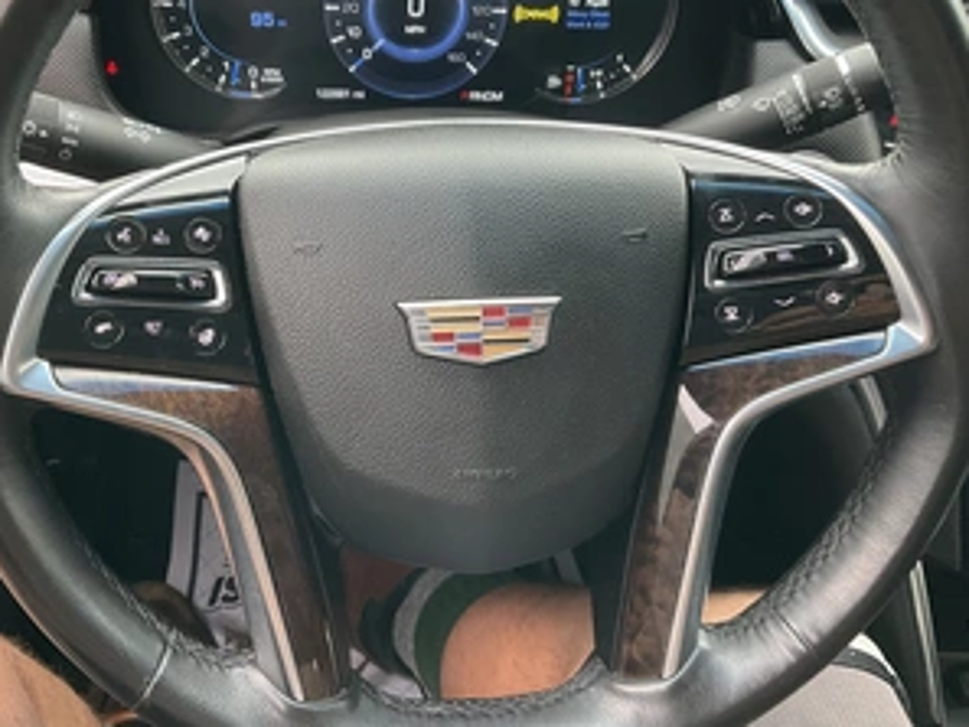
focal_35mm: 39
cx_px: 388
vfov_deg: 36.6
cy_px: 261
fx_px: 1092
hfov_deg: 47.6
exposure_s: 1/72
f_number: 1.8
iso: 64
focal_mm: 3
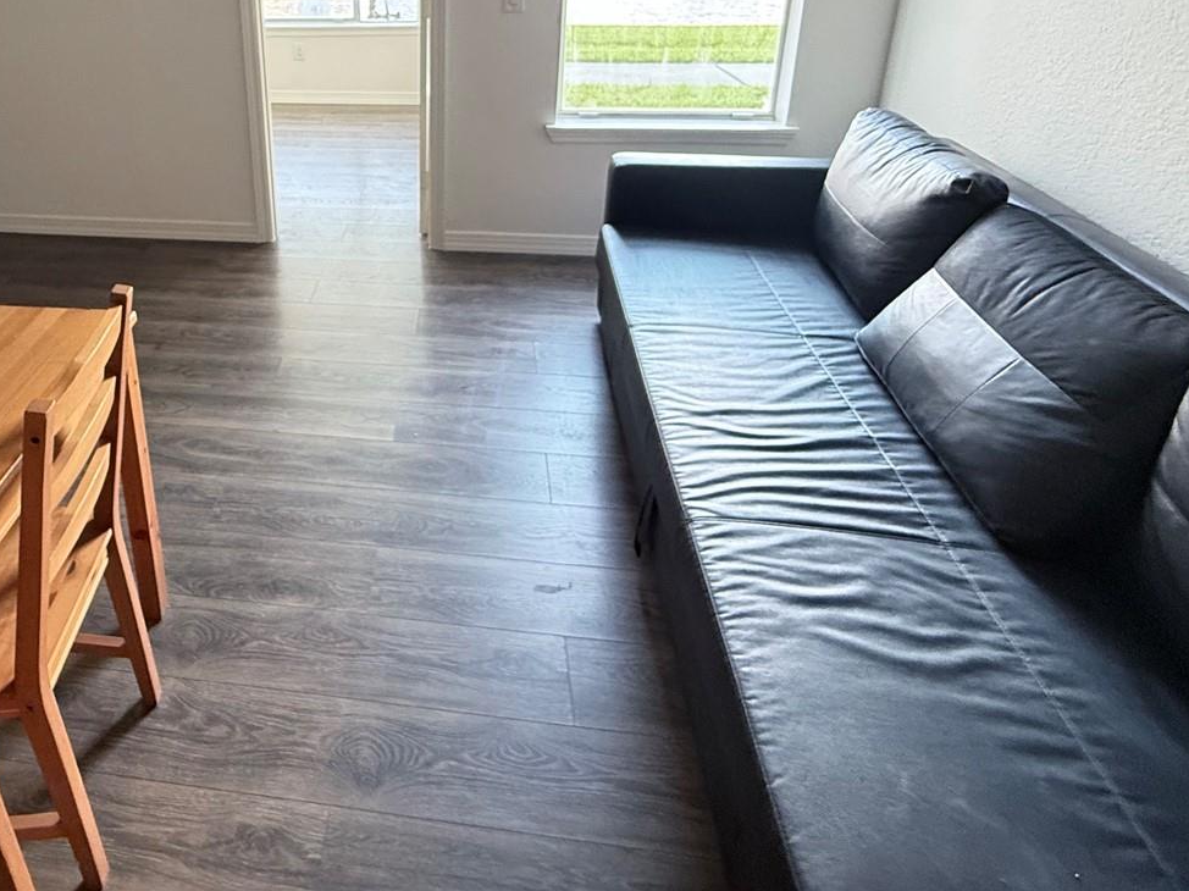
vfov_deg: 54.2
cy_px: 160
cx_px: 380
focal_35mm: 23
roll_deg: +1.3
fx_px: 790
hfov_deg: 71.4
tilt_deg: -18.0
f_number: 2.2
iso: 500
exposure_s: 1/60
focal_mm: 2.22
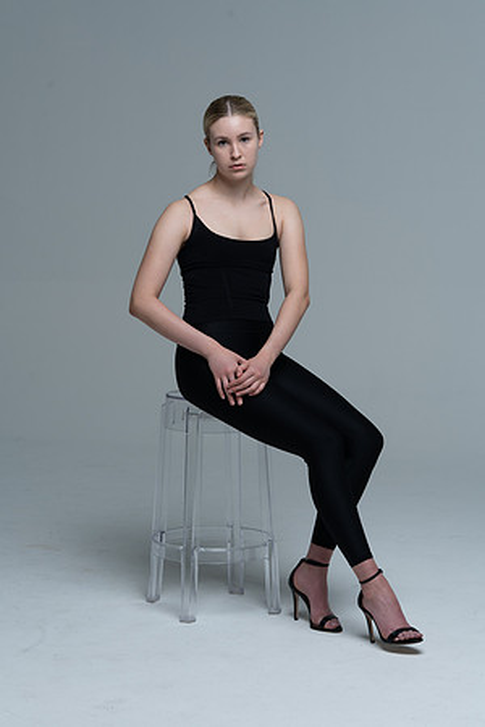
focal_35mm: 80
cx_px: 242
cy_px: 364
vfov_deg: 25.4
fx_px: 1617
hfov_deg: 17.1
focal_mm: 80
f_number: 9
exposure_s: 1/160
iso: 320
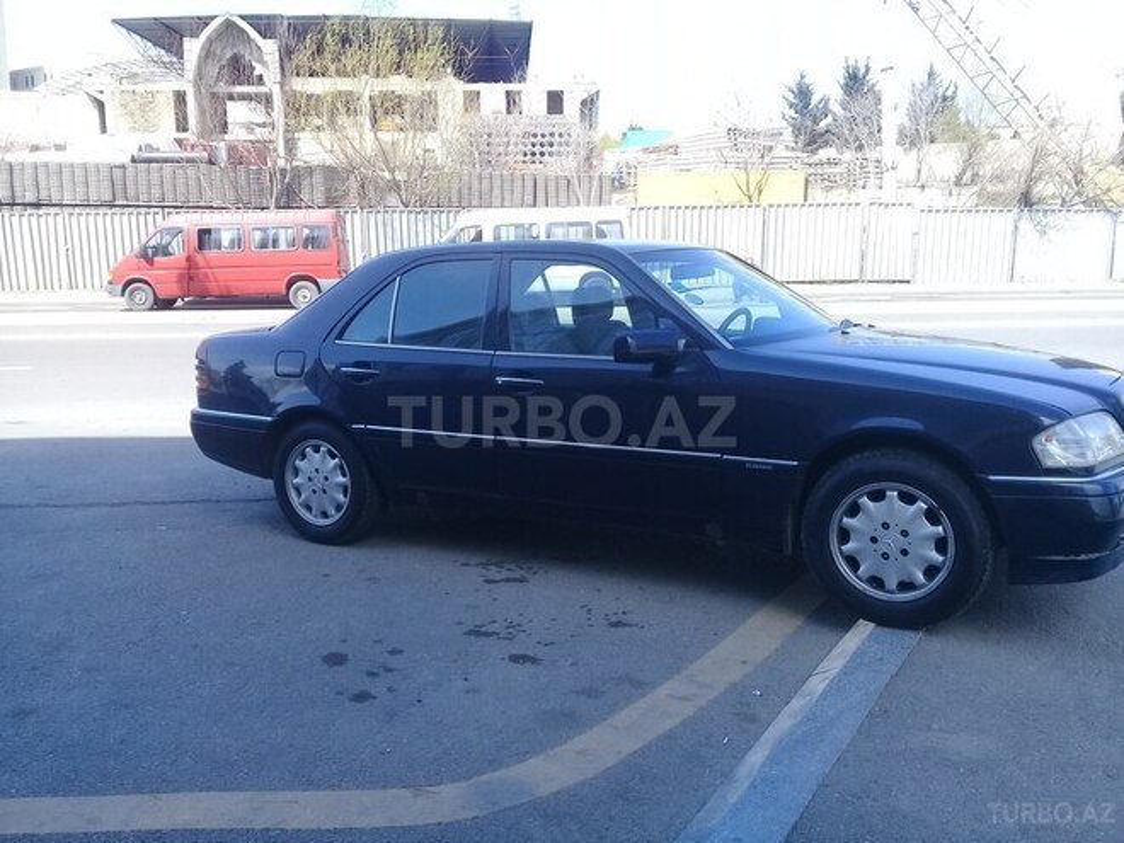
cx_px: 562
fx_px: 1007
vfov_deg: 45.4
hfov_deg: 58.4
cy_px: 422
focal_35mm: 31
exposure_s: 1/344
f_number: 2.2
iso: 50
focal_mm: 3.3
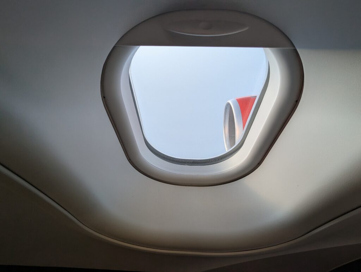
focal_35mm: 16
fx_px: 167
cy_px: 136
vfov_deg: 78.2
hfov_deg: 94.4
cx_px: 180
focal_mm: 2.35
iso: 49
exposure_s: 1/31.1
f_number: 2.2
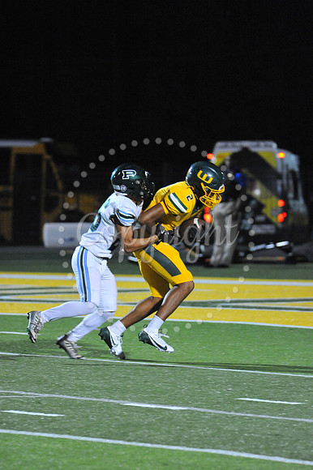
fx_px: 3656
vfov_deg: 7.4
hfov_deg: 4.9
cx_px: 156
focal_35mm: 280
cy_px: 235
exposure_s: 1/200
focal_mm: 280
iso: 6400
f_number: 5.6
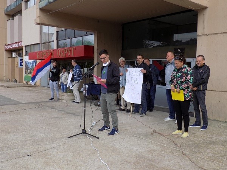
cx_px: 114
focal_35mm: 34
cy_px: 85
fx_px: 223
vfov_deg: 41.8
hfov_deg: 54.0
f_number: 3.4
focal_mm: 6.1
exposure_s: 1/500
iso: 80
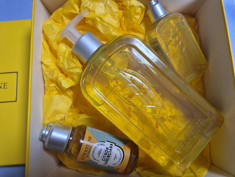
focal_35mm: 23
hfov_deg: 73.9
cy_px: 88
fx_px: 156
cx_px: 118
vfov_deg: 58.9
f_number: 1.8
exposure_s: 1/120
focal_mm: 5.4
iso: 250
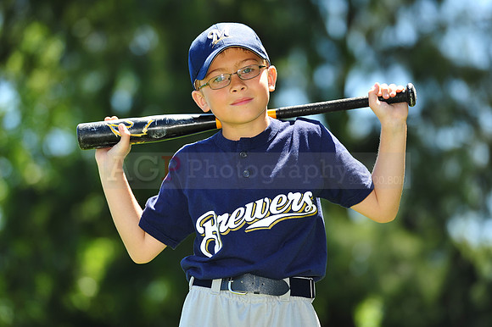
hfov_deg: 10.3
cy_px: 164
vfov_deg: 6.9
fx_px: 2732
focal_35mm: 200
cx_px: 246
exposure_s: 1/400
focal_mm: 200
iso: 200
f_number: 4
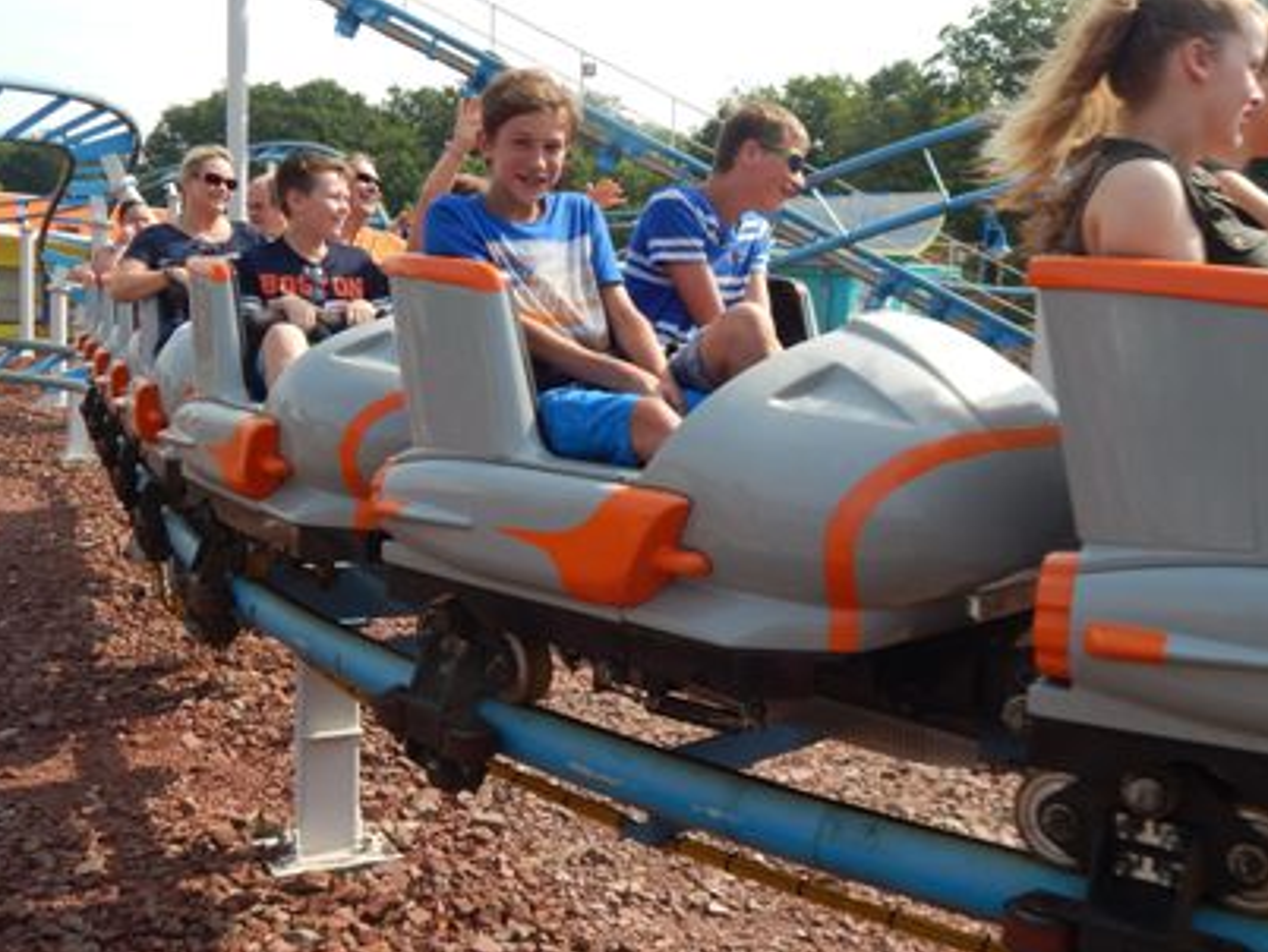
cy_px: 476
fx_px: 1429
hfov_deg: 47.8
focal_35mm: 39
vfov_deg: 36.9
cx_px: 688
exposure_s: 1/800
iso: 125
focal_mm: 6.1
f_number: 3.3
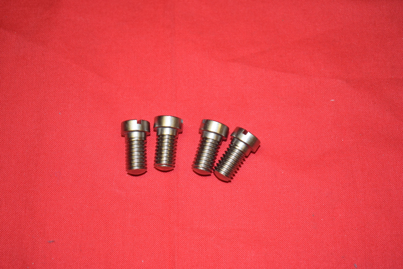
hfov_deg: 35.0
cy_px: 134
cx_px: 202
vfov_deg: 23.8
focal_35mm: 57
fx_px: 639
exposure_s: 1/60
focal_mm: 38
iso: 500
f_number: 5
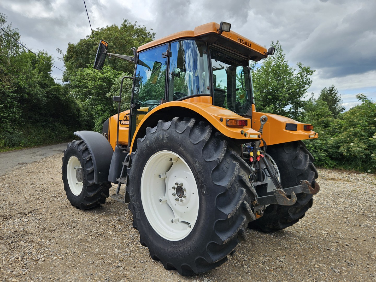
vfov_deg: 58.9
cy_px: 141
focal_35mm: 23
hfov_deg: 73.9
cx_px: 188
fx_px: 250
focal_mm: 5.4
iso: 25
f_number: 1.8
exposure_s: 1/992
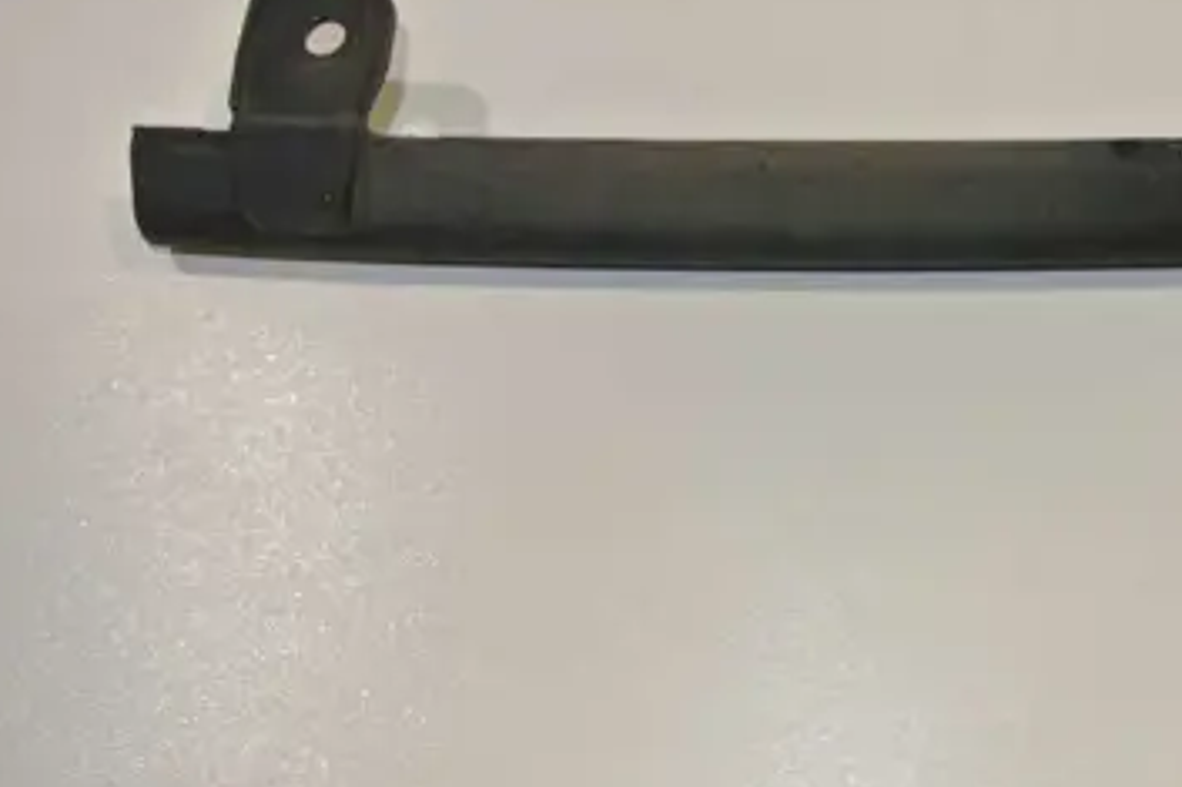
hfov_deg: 35.5
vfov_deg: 24.6
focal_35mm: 55
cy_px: 338
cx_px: 871
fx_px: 1805
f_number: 4
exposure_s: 1/60
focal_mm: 13.6
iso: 200
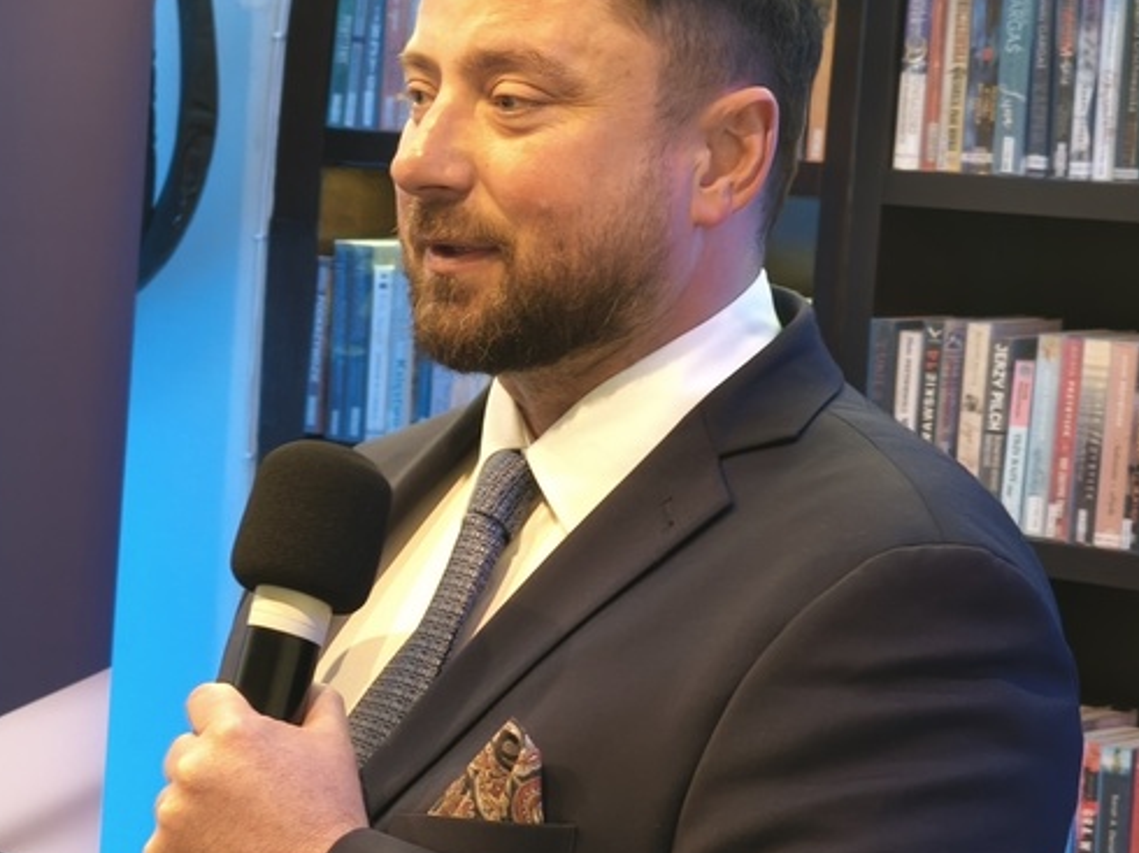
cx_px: 295
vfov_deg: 11.8
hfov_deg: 15.7
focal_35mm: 125
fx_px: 4111
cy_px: 657
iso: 2000
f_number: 2
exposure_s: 1/33.3
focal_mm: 8.8
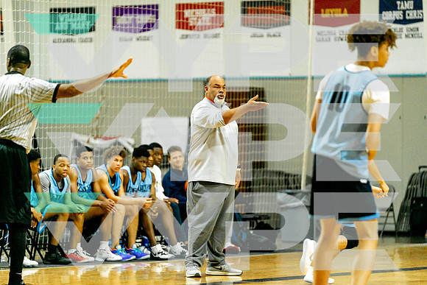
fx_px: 2373
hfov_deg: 10.3
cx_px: 214
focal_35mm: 200
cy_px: 142
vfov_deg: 6.9
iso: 2500
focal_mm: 200
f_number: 2.8
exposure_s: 1/750
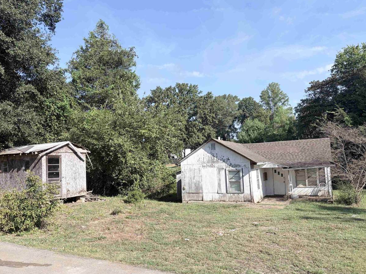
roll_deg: +3.2
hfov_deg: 63.5
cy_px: 143
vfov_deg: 49.7
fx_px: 296
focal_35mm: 28
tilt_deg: +4.7
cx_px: 180
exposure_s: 1/2747
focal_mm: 5.96
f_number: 1.6
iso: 50
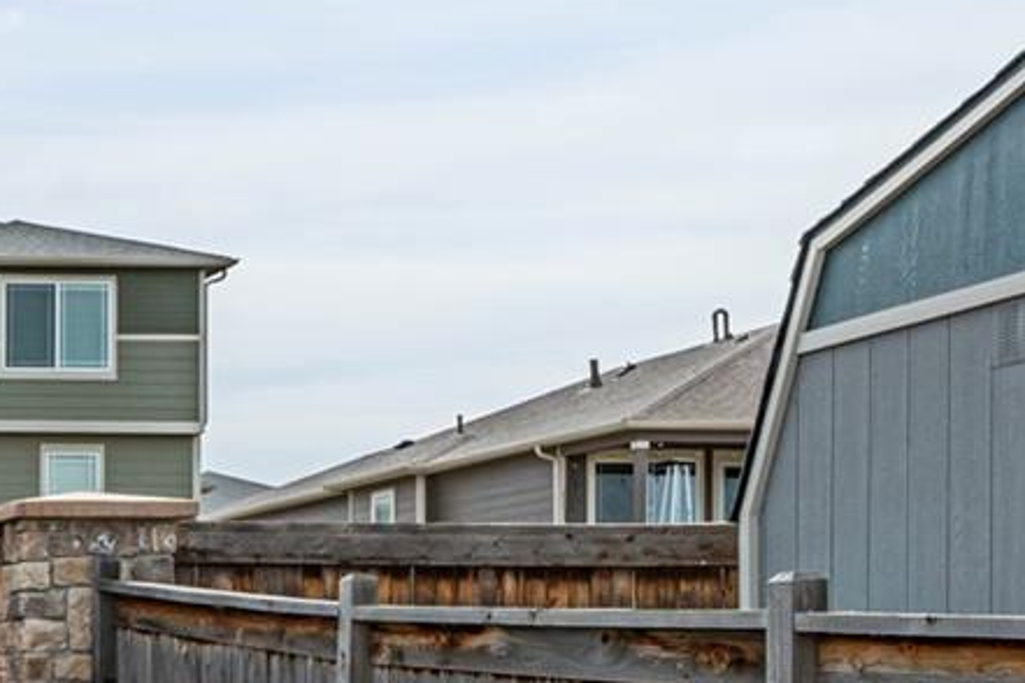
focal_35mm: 87
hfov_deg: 19.6
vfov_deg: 15.4
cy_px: 695
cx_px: -607
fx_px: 2477
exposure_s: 1/800
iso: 400
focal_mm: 24
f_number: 9
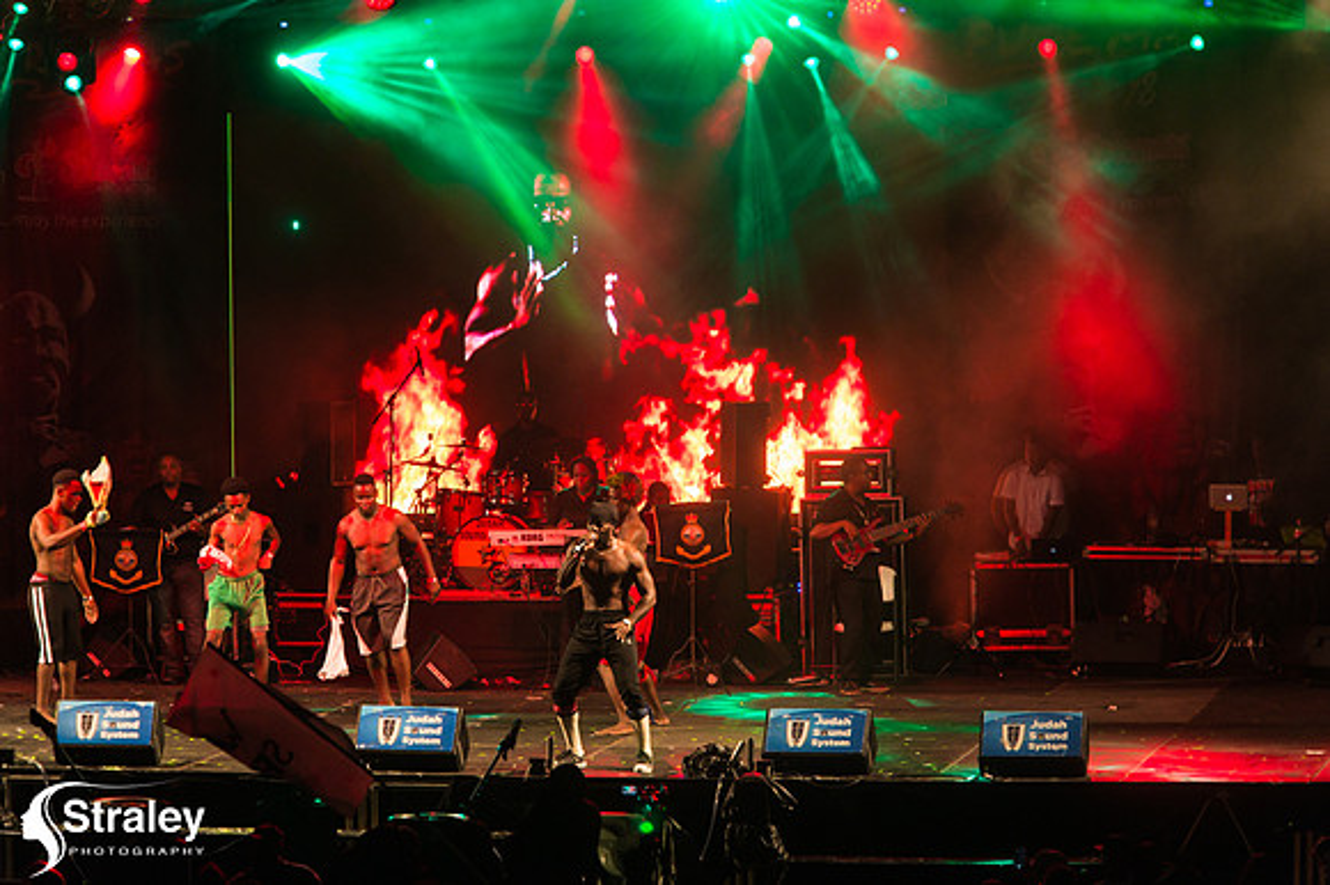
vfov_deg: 6.5
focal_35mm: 210
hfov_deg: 9.8
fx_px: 7754
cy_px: 442
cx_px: 665
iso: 3200
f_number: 5.6
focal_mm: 210
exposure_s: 1/200
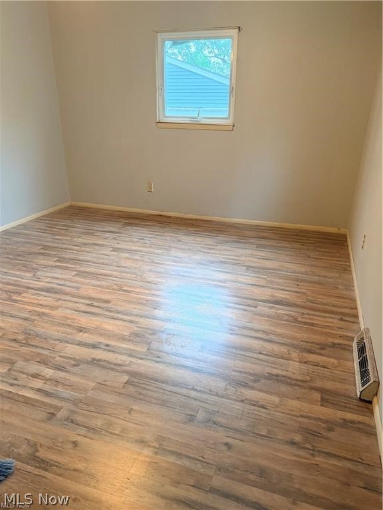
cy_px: 255
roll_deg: -0.9
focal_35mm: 24
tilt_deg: -22.6
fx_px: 354
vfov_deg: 71.6
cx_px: 192
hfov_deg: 56.8
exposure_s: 1/60
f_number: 1.78
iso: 320
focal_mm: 6.76
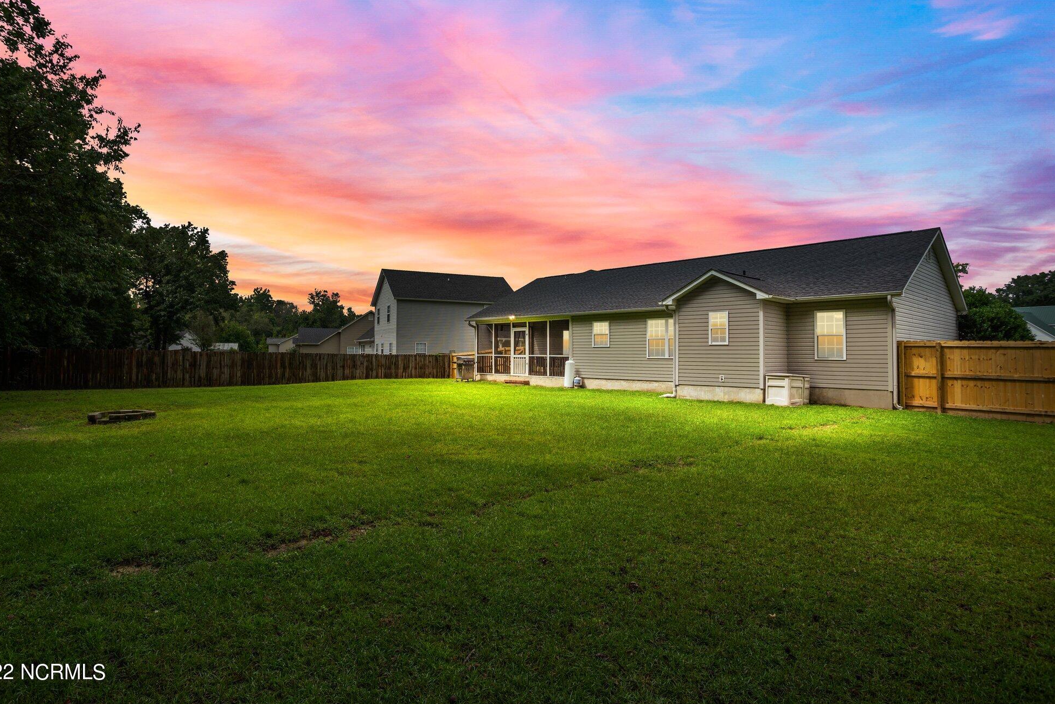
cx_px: 506
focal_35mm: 20
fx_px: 586
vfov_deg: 61.9
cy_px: 335
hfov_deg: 83.9
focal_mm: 19
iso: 125
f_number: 8
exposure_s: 1/800
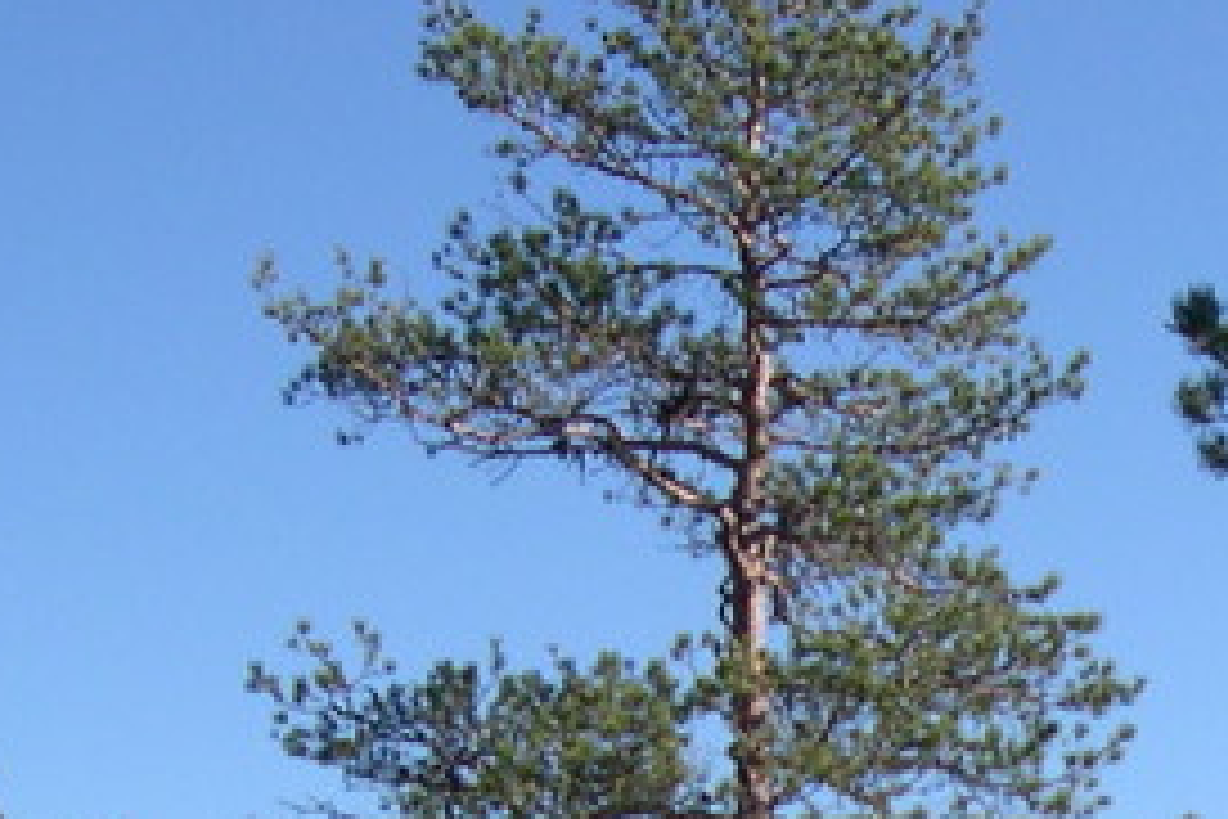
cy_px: 1566
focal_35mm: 139
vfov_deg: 9.3
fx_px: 4741
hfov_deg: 14.2
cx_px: 1534
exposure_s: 1/150
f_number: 7.6
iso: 100
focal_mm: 8
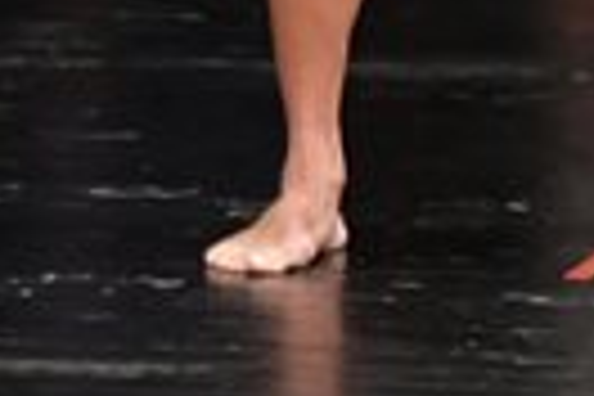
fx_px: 24748
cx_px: 1294
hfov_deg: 1.4
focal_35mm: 1500
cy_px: -396
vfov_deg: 0.9
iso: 3200
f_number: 5.6
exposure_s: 1/400
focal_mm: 170
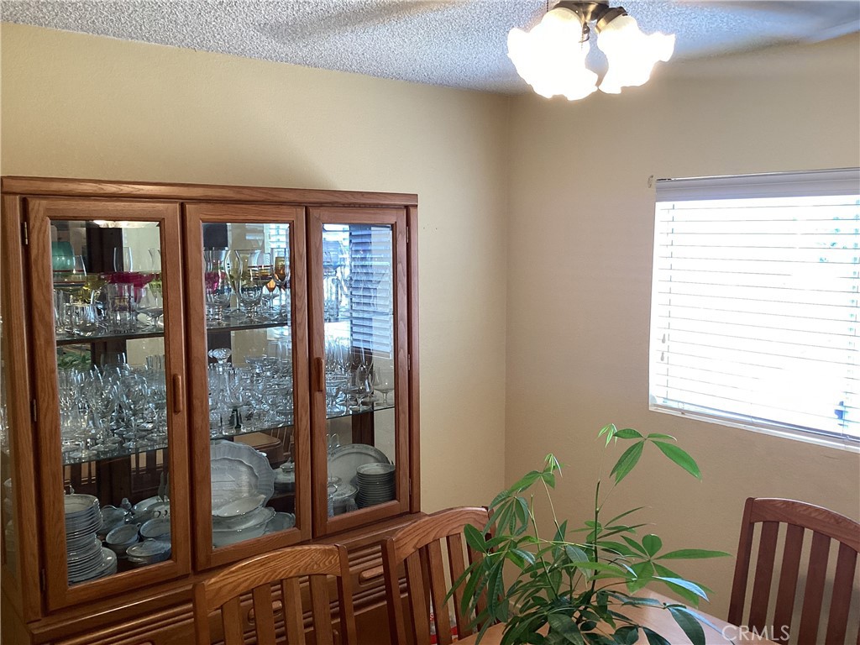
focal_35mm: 31
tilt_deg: -5.0
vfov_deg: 45.4
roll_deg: +1.2
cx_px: 430
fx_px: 770
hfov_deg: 58.4
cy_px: 322
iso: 64
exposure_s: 1/60
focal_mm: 3.3
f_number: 2.4
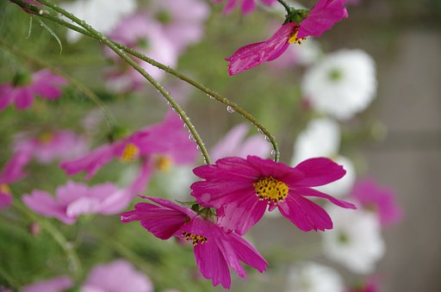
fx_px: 1613
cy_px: 146
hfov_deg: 15.6
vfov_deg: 10.3
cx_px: 220
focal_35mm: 132
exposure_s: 1/100
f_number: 5.6
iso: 640
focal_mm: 88
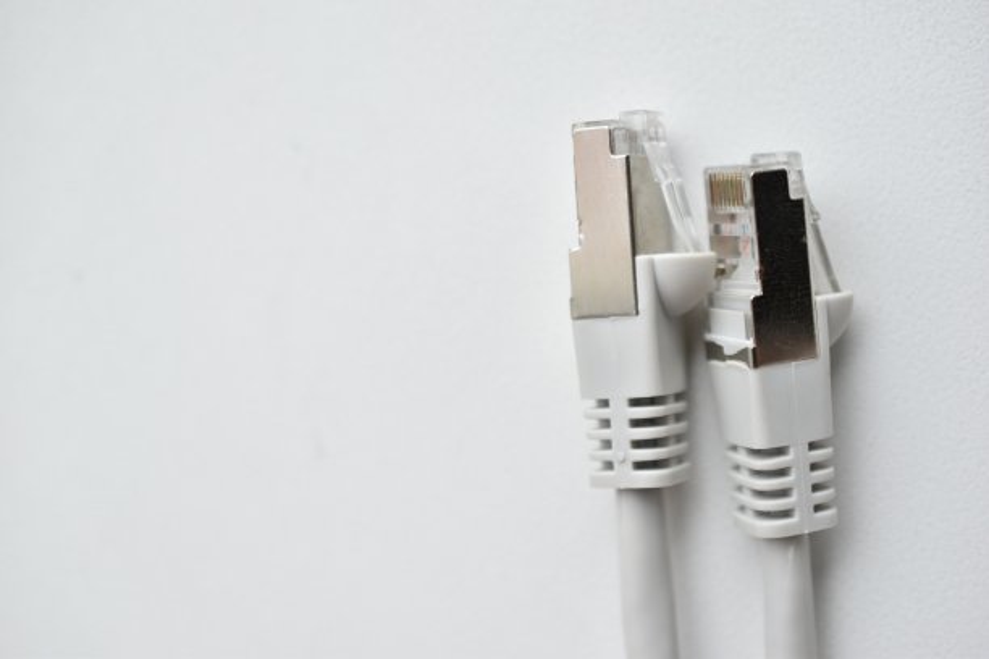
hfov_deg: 33.4
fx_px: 1648
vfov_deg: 22.6
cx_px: 494
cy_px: 330
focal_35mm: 60
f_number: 3.2
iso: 100
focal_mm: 40
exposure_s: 1/160
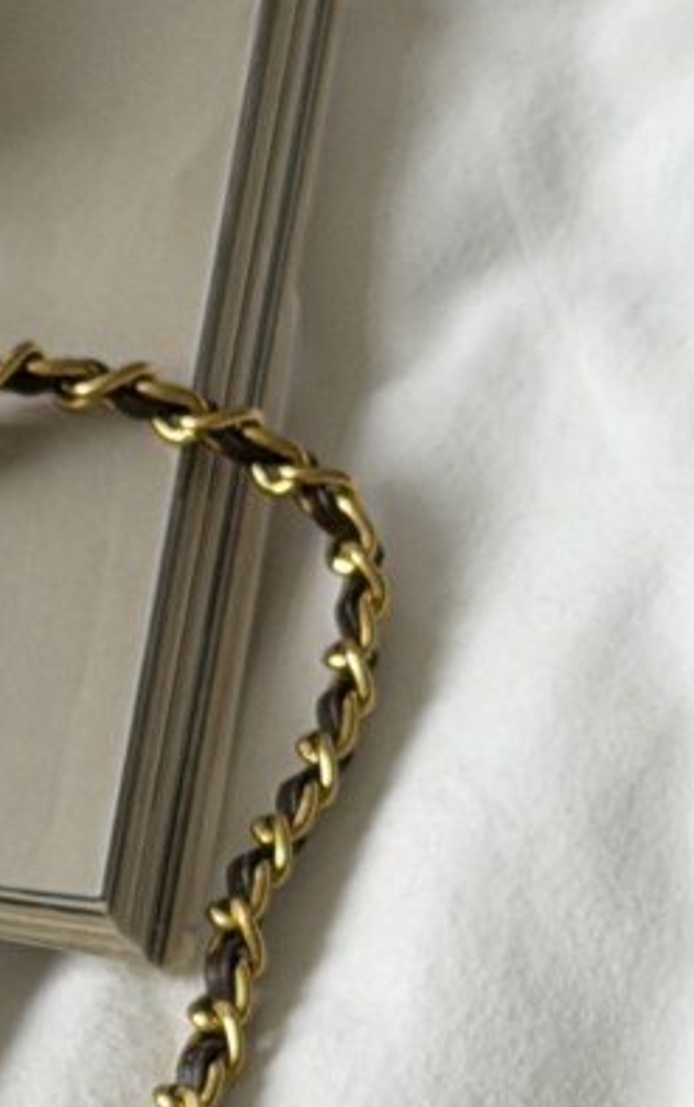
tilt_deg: -61.3
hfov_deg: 5.0
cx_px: -551
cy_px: 1970
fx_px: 7791
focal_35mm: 258
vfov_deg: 7.9
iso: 50
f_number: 1.78
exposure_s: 1/163
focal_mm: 6.76
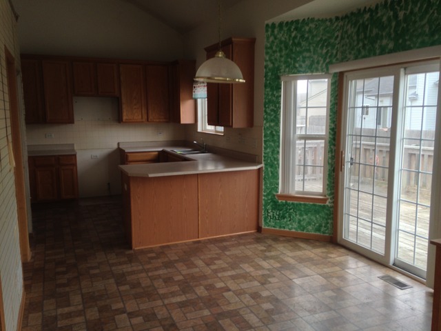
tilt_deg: -8.3
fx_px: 420
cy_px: 166
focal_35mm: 33
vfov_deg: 42.9
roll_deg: -0.5
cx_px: 220
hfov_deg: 55.4
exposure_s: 1/24
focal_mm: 4.12
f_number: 2.4
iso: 50
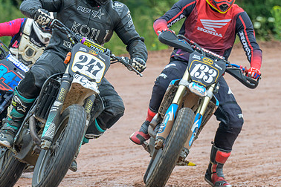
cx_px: 97
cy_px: 97
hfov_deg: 3.4
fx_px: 4691
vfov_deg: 2.3
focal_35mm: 601
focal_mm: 200
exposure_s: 1/400
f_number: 4
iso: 180
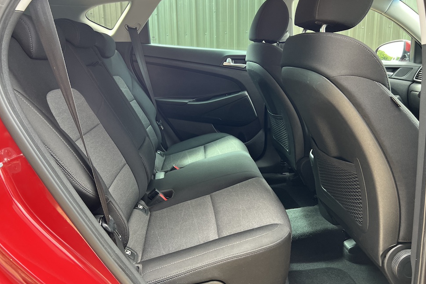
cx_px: 220
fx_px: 331
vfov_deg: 46.3
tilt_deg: -10.5
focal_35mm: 28
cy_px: 123
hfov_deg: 65.5
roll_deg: +1.6
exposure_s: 1/121
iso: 125
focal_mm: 5.7
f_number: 1.5
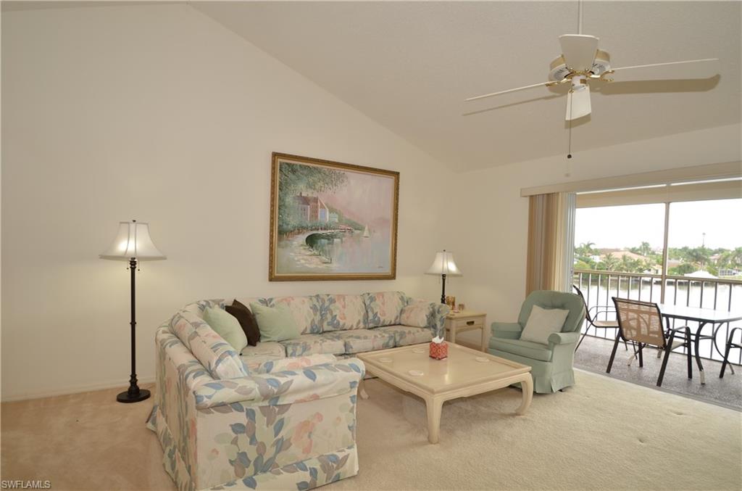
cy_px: 246
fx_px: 401
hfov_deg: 85.6
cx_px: 371
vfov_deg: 62.9
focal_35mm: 20
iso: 100
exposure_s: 1/60
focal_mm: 13
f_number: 4
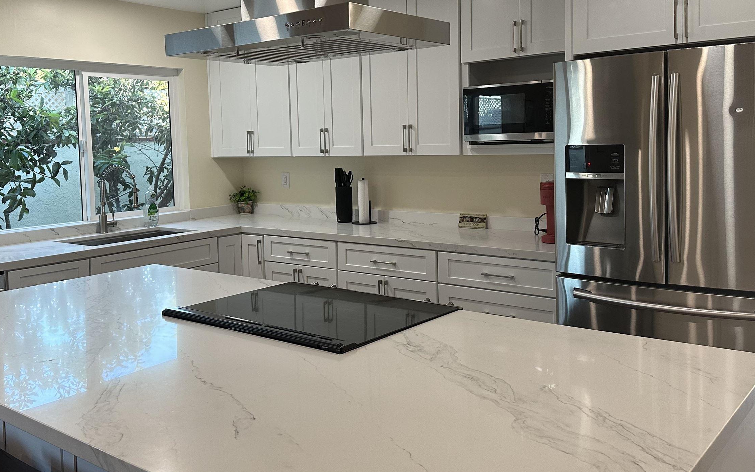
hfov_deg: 55.1
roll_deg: +1.2
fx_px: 720
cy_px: 184
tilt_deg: -3.3
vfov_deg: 36.1
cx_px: 316
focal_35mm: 35
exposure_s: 1/120
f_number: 1.78
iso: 160
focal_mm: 6.86
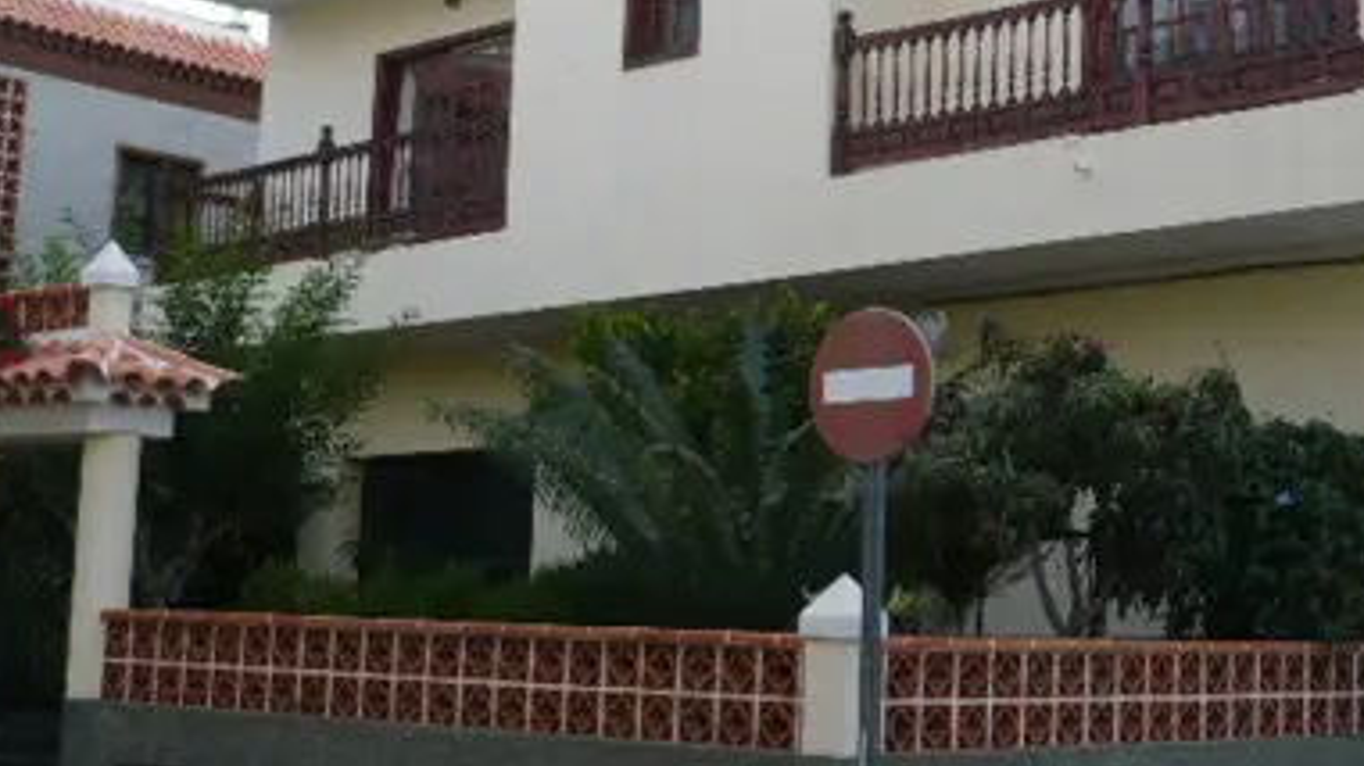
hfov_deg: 31.9
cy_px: 197
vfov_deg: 18.7
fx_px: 2314
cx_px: 1103
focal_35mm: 64
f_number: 2.8
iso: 100
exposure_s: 1/500
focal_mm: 5.8
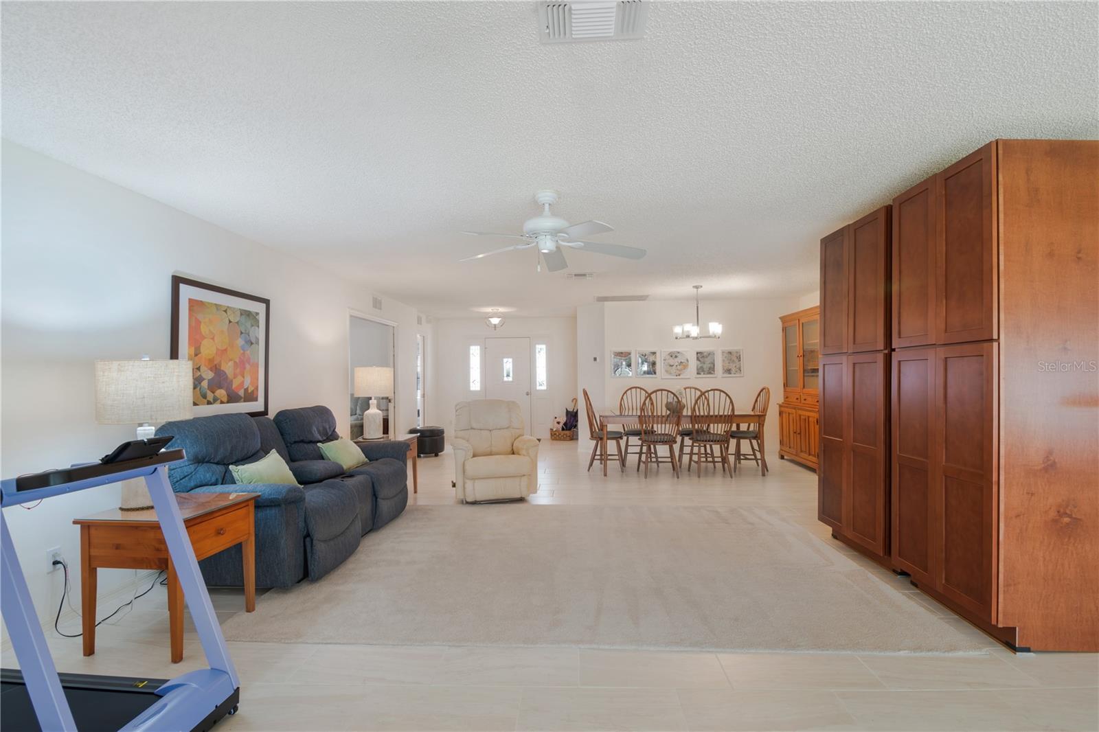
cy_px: 366
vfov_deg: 77.3
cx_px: 550
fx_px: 458
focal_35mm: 15
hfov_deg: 100.4
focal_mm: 10
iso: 250
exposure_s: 1/8
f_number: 9
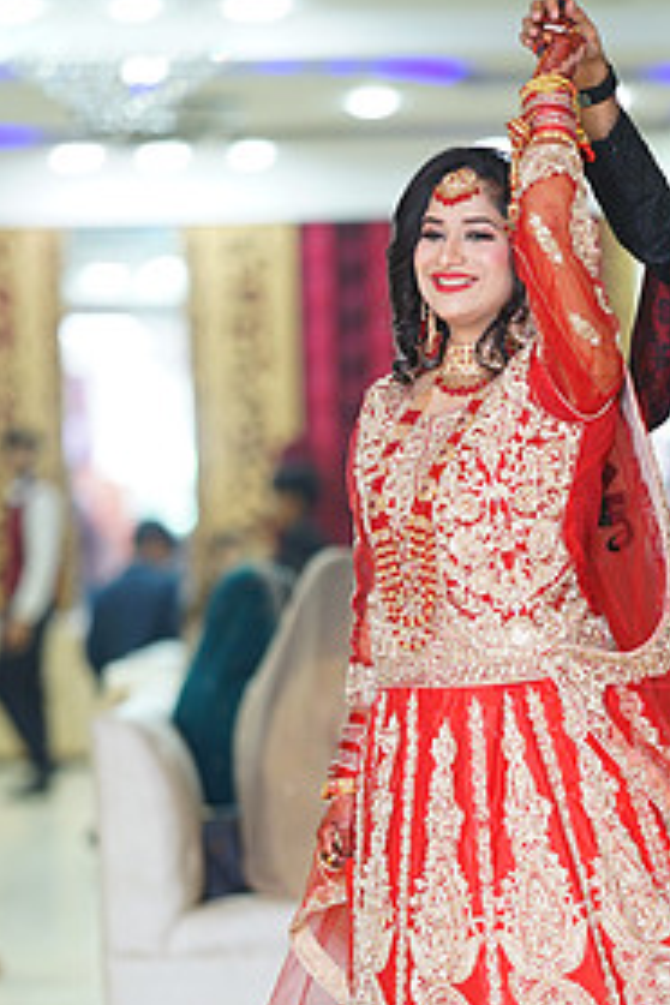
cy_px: 688
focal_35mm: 177
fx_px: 4941
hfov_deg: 7.7
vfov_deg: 11.6
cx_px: 625
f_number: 1.4
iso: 320
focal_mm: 85
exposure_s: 1/160
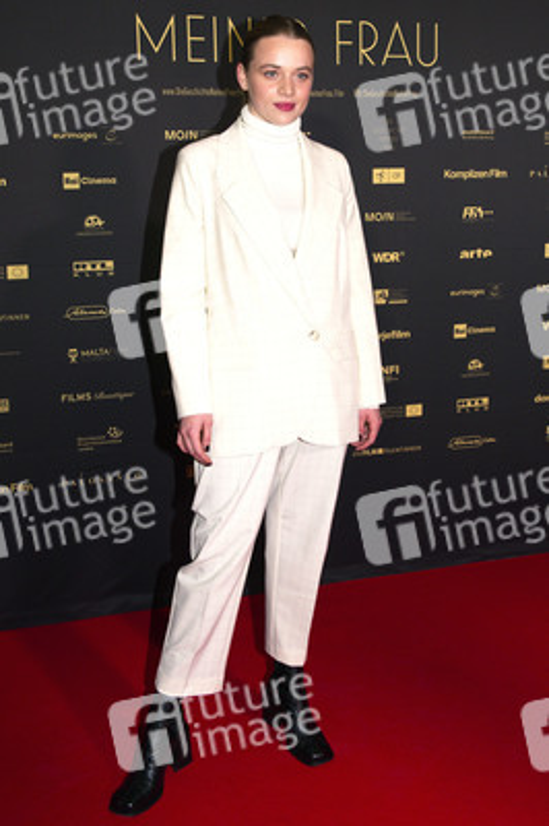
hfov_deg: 41.0
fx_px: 733
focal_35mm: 32
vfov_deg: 58.8
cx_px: 274
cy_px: 413
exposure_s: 1/200
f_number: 7.1
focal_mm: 32
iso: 1600
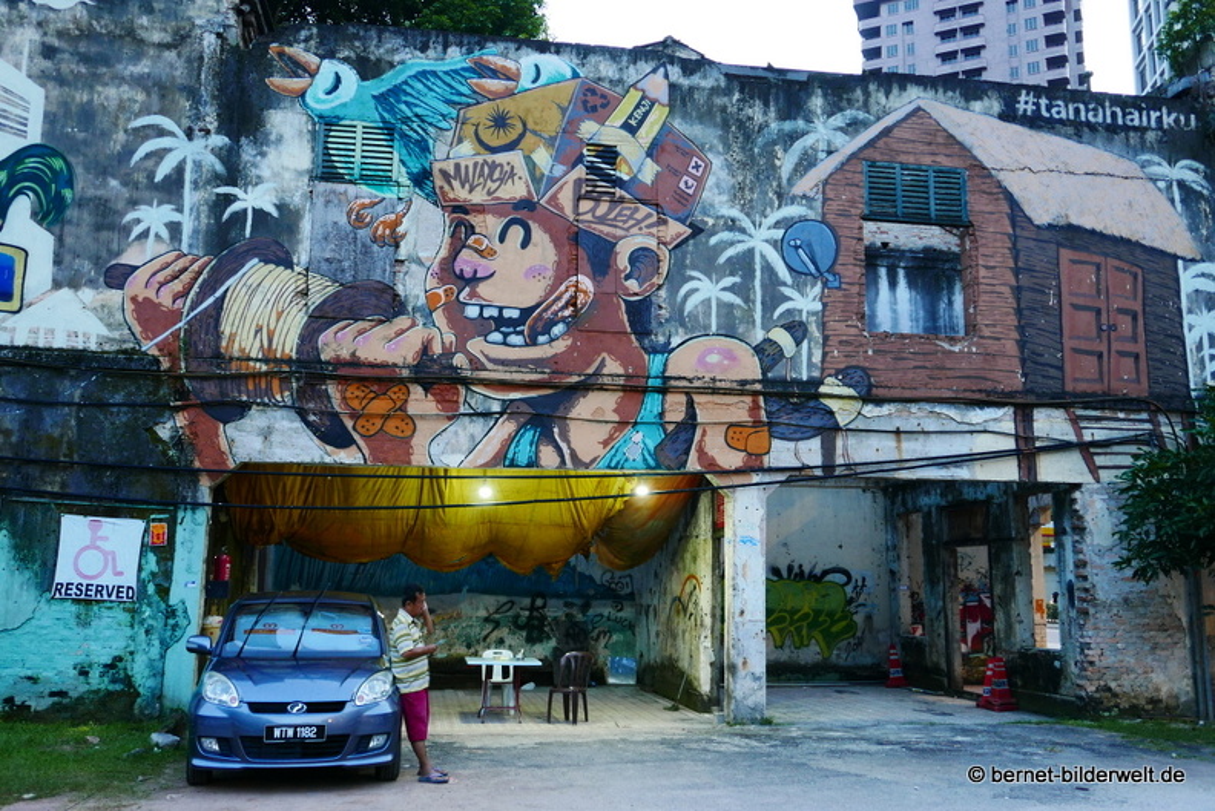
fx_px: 1081
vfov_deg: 41.2
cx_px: 608
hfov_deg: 58.7
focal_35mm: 32
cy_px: 406
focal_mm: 14.4
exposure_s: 1/25
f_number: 2.2
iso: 400
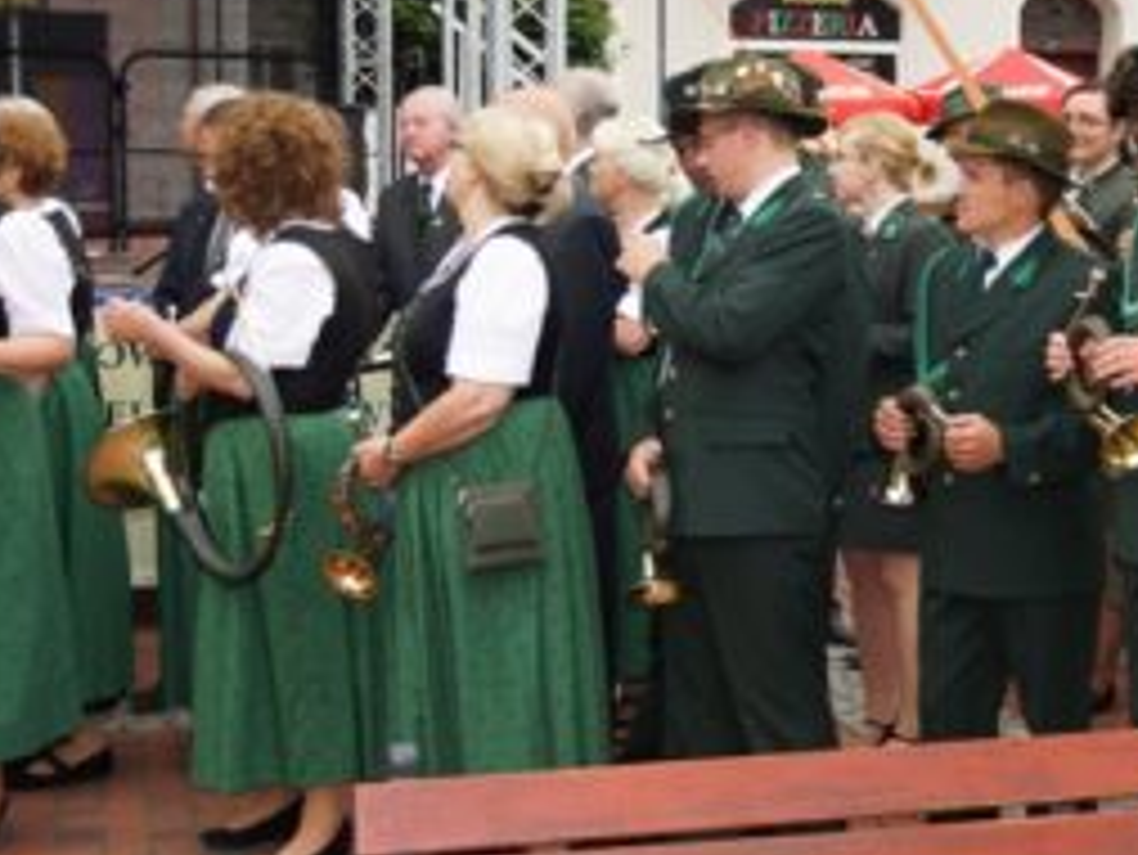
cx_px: 994
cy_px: 315
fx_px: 2533
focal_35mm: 77
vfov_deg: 19.1
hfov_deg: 24.7
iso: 100
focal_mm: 30
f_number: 4
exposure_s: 1/160
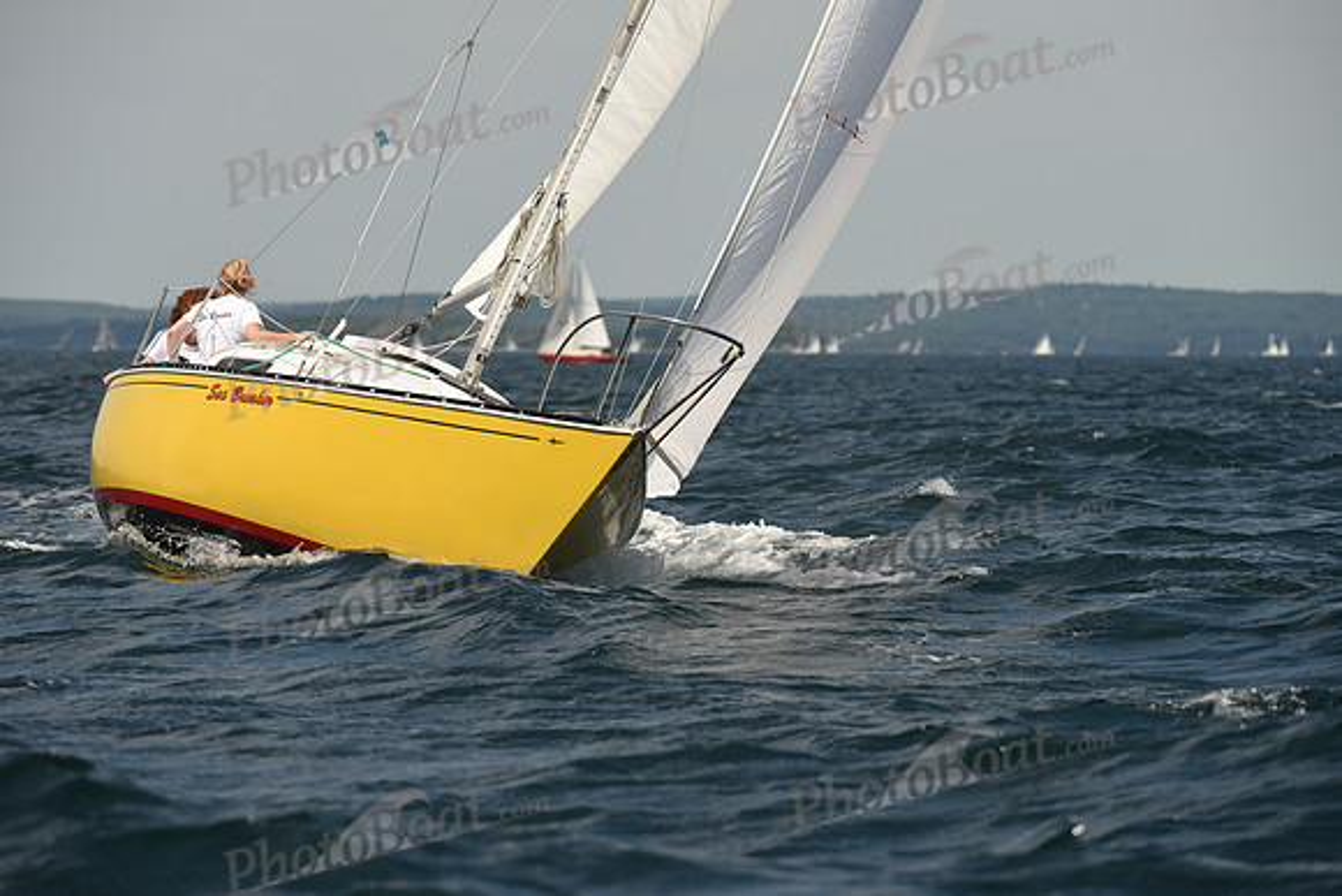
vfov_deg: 4.4
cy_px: 448
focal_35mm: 310
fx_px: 11558
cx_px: 671
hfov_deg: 6.6
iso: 250
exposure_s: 1/1000
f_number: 7.1
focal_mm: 310
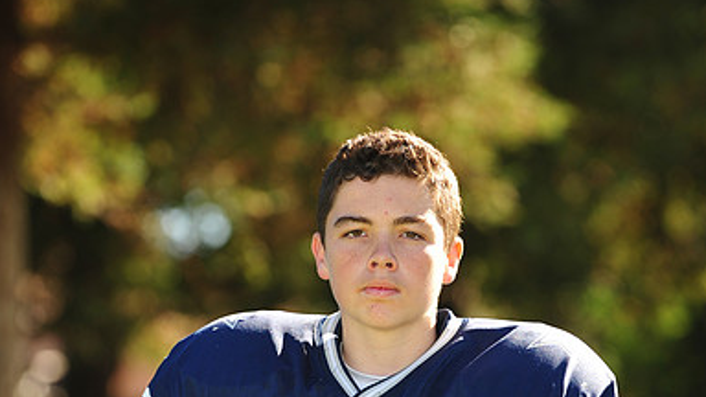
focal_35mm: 285
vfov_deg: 4.2
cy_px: 522
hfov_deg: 7.6
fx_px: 5335
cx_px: 353
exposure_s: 1/320
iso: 200
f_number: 4.5
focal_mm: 180
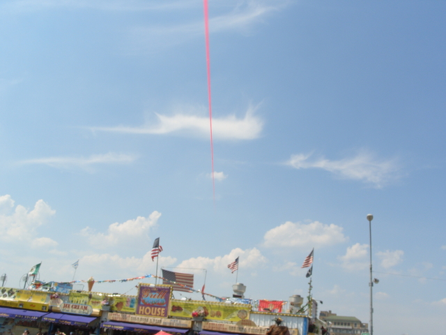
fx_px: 451
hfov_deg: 52.6
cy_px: 168
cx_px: 223
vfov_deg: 40.7
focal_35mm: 35
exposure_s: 1/750
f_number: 7.4
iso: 80
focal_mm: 7.8
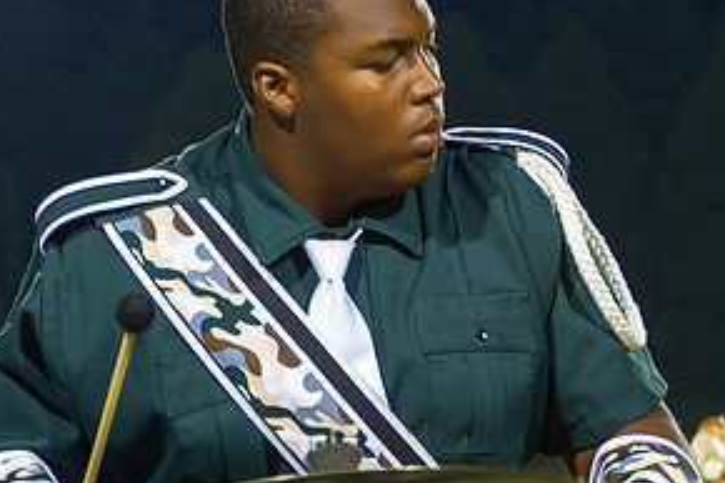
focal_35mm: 240
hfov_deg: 8.6
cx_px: 393
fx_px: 4830
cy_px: 203
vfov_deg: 5.7
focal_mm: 85
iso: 5000
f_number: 5.6
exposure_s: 1/160
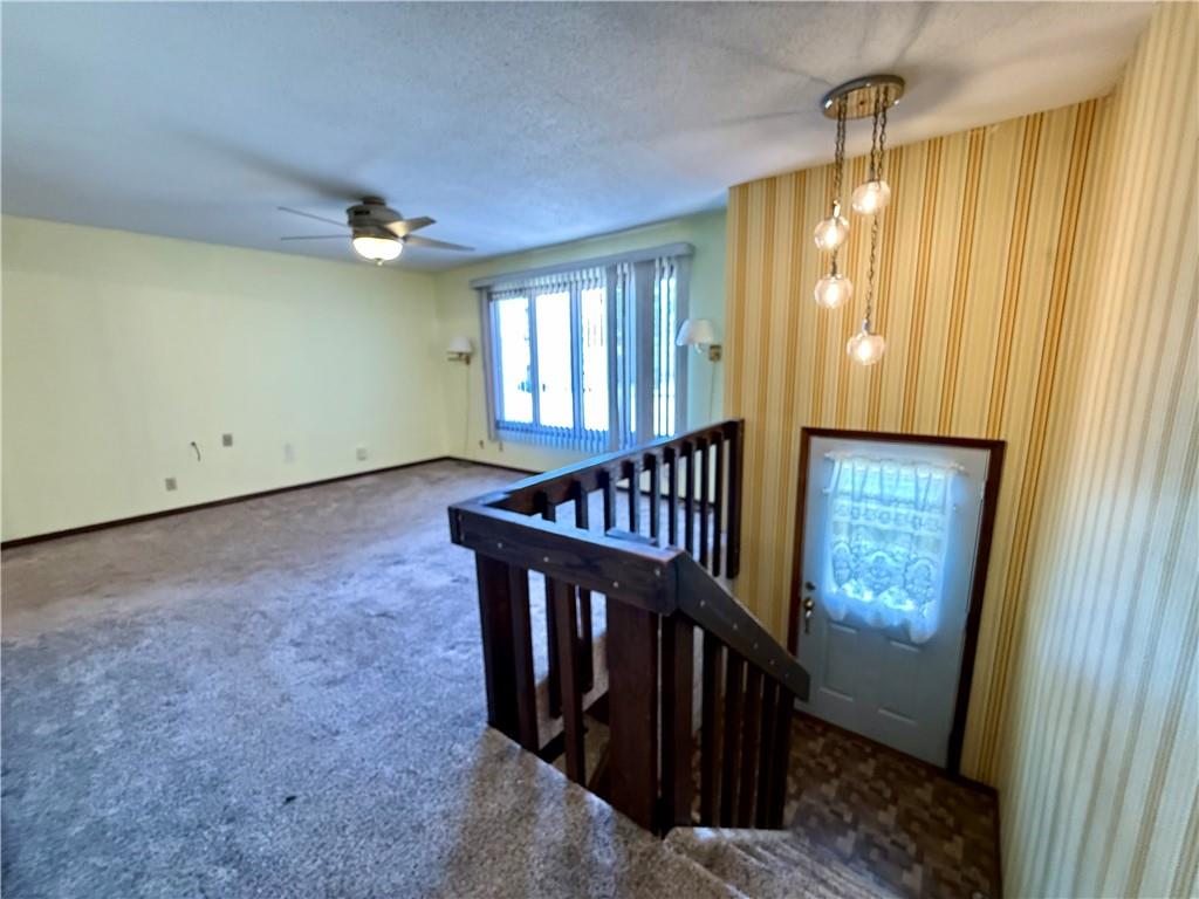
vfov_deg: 85.7
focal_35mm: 14
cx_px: 600
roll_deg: +1.3
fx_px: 485
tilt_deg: -10.5
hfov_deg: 102.1
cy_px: 450
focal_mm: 2.22
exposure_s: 1/60
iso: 800
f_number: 2.2
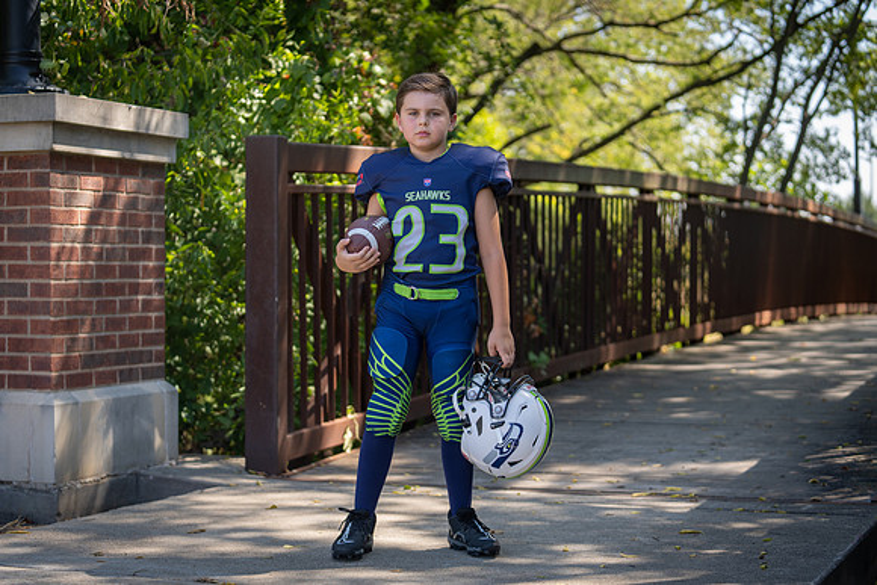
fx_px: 1706
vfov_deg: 19.5
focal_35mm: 70
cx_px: 438
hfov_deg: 28.8
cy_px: 292
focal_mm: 70
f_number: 2.8
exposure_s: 1/320
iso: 100
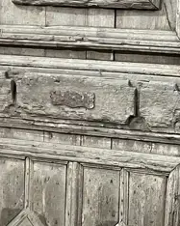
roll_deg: -0.6
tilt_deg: -10.9
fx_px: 740
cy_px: 176
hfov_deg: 13.1
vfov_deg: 17.2
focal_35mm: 111
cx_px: 276
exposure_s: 1/50
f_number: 1.5
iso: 400
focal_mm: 5.7
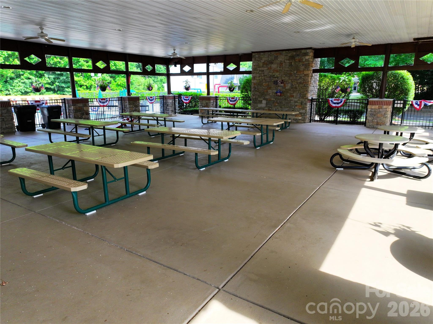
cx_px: 216
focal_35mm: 24
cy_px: 162
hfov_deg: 71.6
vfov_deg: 56.8
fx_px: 300
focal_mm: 12.29
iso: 270
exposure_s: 1/500
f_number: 2.8
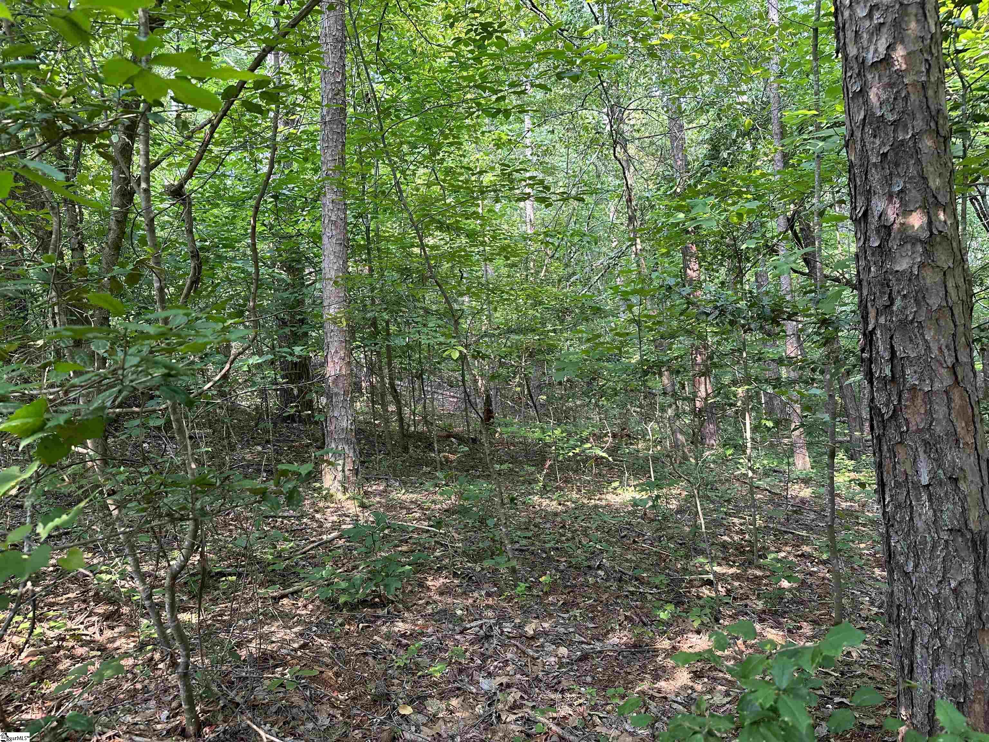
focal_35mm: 24
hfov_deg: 71.6
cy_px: 371
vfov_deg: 56.8
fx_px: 686
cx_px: 494
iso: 125
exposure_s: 1/121
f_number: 1.78
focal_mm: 6.86
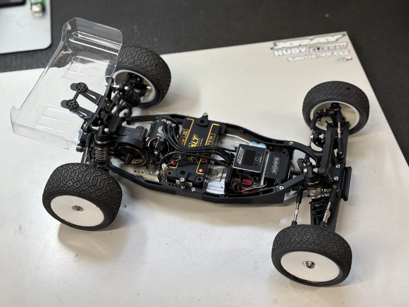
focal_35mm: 48
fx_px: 567
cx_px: 204
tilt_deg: -53.5
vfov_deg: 30.3
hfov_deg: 39.7
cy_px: 154
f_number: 1.78
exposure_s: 1/121
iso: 50
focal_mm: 6.76
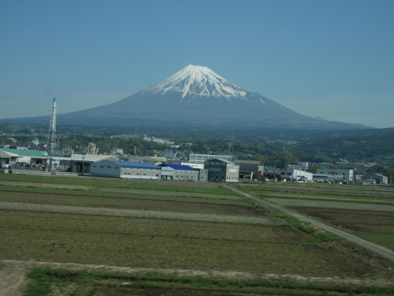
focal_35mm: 56
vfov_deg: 26.1
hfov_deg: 34.3
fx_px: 638
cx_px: 197
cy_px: 148
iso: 200
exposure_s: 1/320
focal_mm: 28
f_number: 10
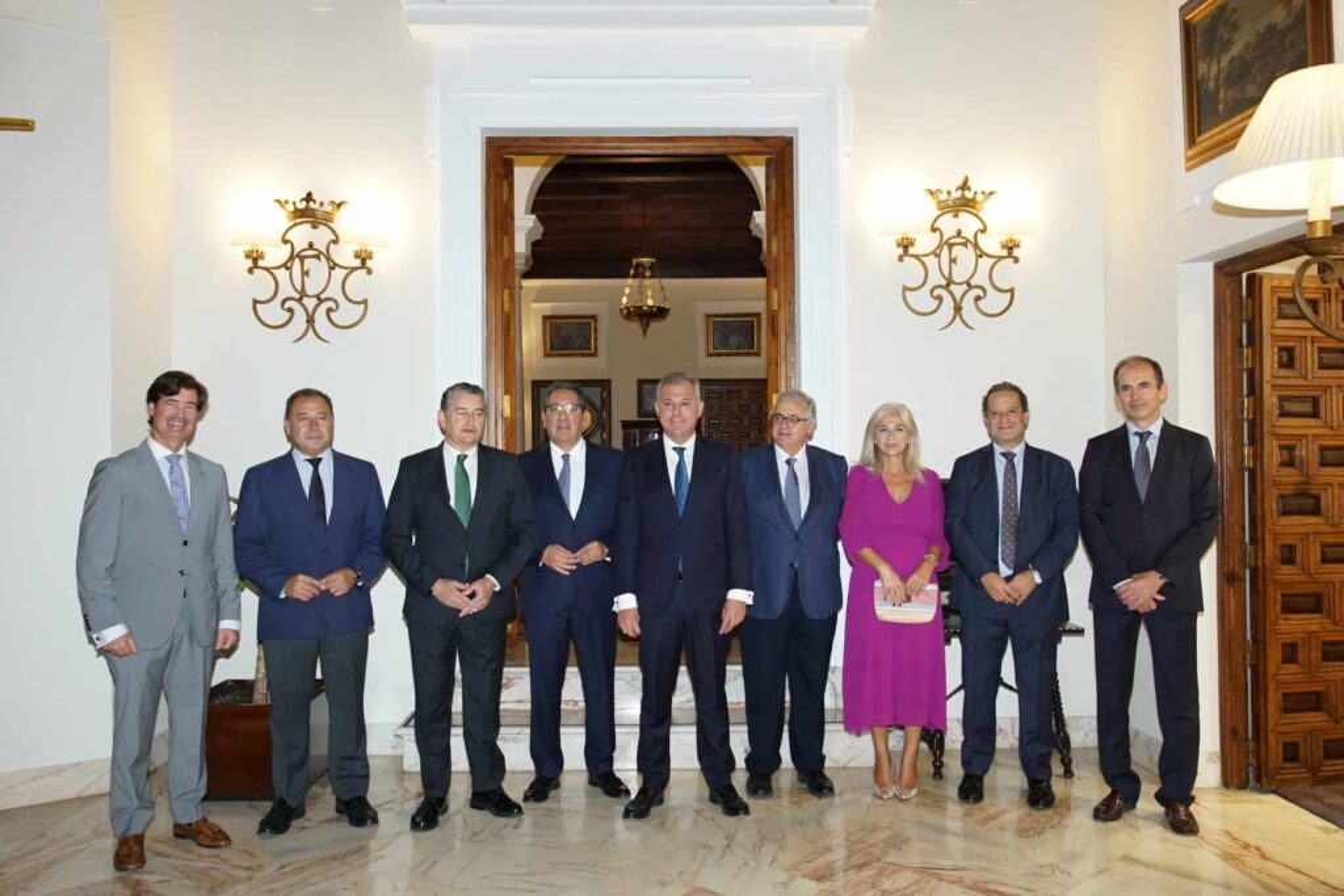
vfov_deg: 46.4
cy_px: 448
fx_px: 1045
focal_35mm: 28
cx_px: 672
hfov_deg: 65.5
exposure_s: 1/160
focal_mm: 19
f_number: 4
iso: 1600
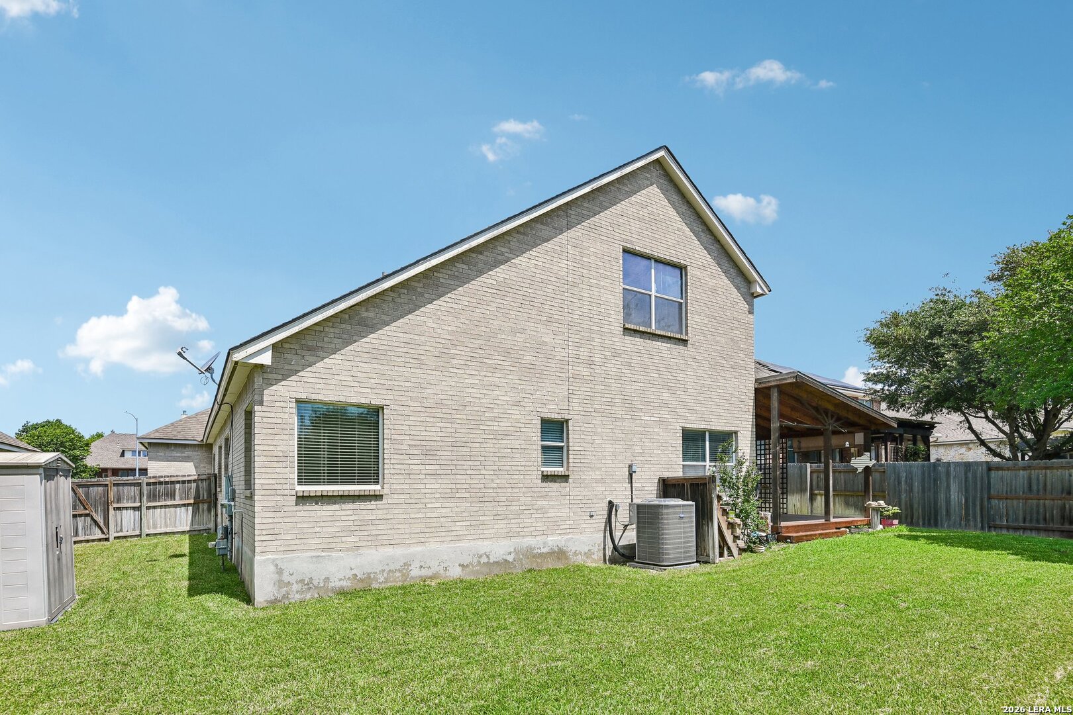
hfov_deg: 96.7
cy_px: 358
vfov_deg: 73.7
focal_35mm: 16
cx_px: 536
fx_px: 477
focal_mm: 16
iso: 400
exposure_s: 1/500
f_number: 8
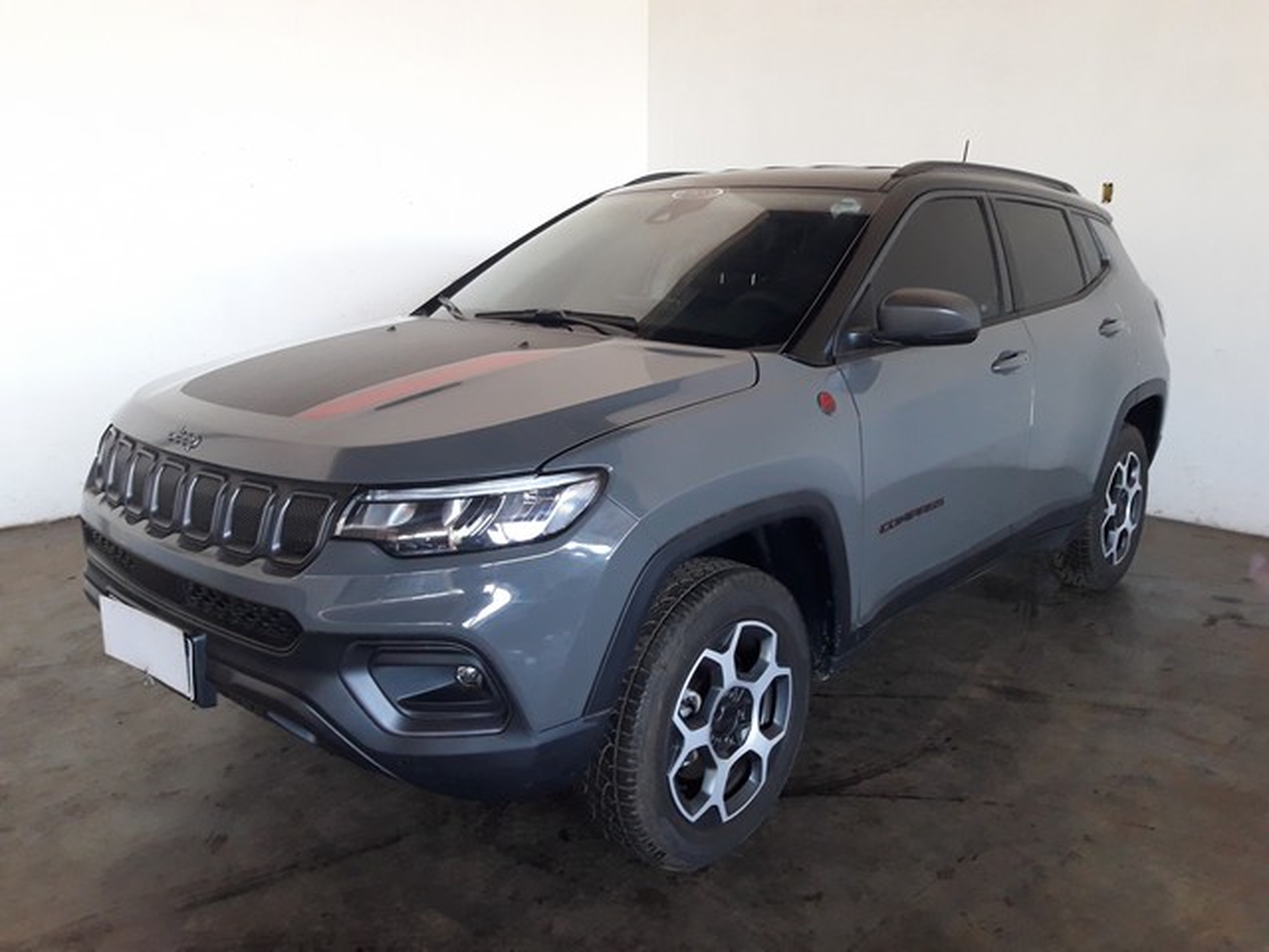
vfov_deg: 49.7
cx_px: 634
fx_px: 1026
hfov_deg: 63.4
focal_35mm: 28
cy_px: 476
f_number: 1.9
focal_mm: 3.7
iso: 160
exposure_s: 1/40
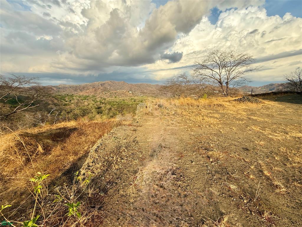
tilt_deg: -9.3
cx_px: 151
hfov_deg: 102.1
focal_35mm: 14
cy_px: 114
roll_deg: +0.0
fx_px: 122
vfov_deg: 85.7
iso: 50
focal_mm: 2.22
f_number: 2.2
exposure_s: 1/1312
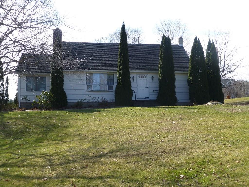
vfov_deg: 36.8
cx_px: 124
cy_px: 94
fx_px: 281
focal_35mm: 39
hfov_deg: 47.9
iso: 100
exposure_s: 1/500
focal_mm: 6.9
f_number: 3.9
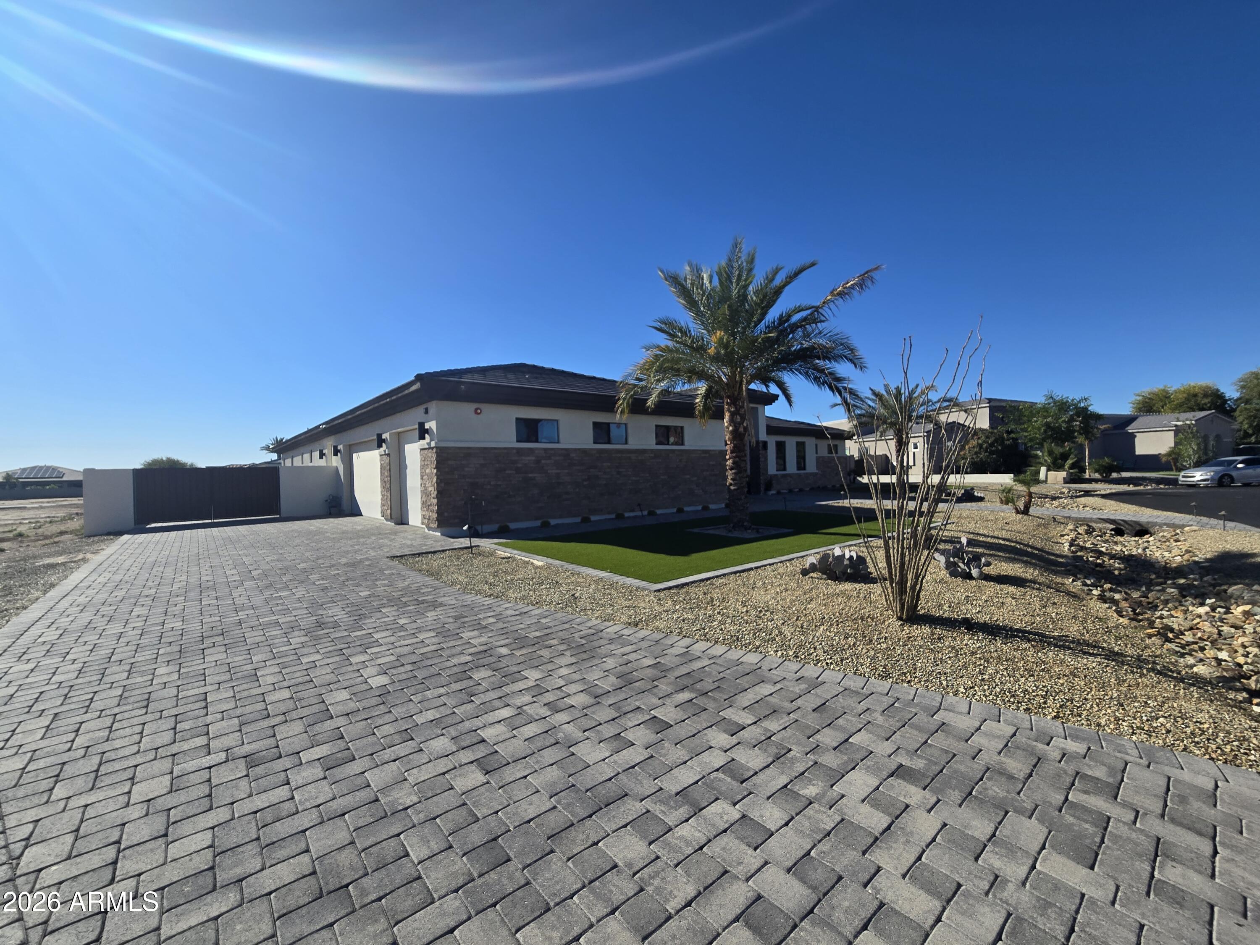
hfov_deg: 106.2
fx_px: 473
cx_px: 630
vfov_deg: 89.9
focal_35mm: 13
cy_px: 472
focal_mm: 2.2
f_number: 2.2
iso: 50
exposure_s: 1/2701
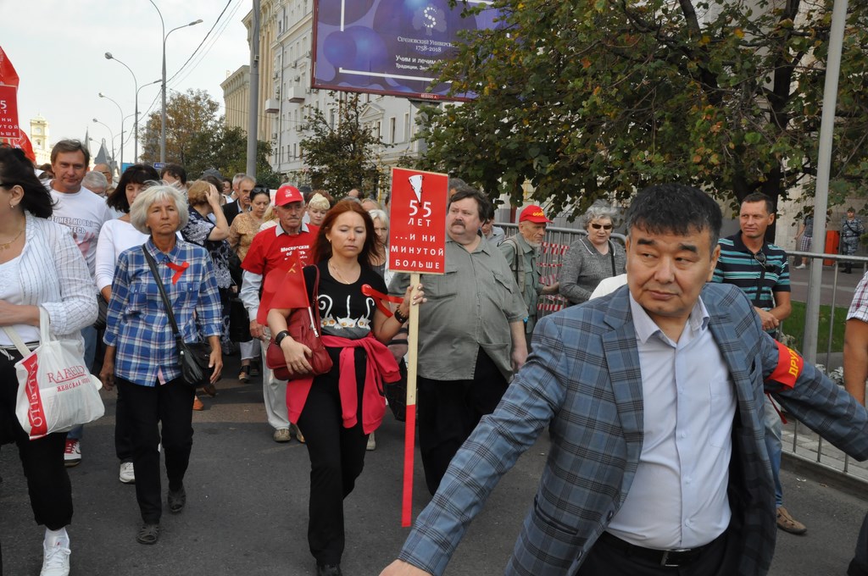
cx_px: 434
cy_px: 288
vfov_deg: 39.9
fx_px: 795
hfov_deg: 57.3
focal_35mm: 33
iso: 1000
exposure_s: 1/200
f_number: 14
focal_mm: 22
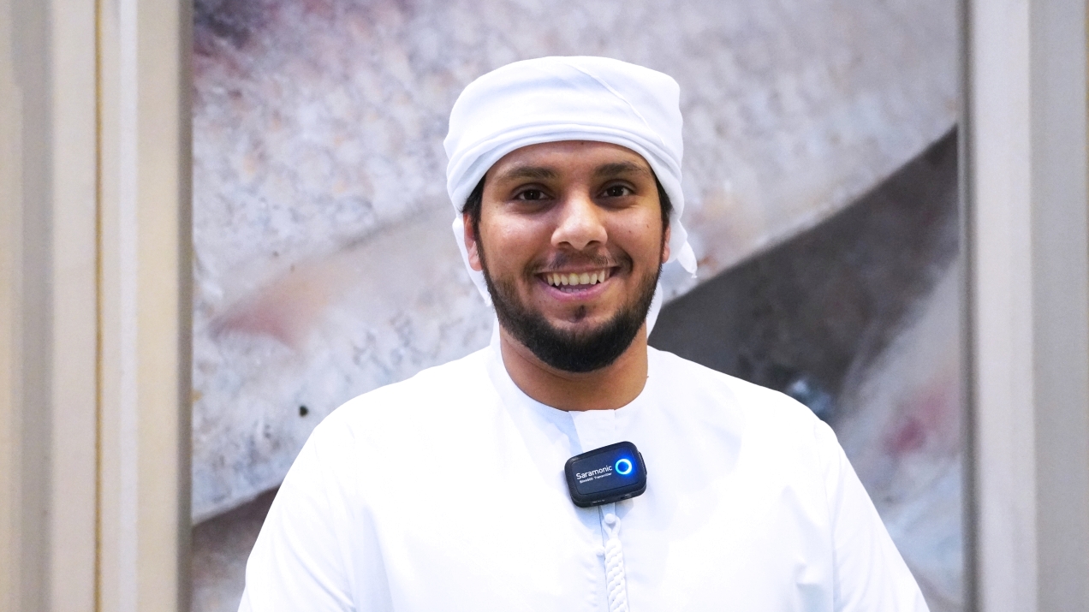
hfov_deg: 51.0
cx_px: 544
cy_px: 293
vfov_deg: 30.0
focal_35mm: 40
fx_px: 1141
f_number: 4
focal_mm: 25
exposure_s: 1/30
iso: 6400
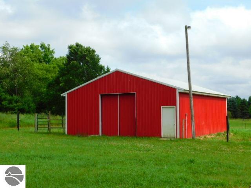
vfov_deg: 28.6
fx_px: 370
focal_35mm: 51
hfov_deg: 37.5
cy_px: 94
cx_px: 126
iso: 125
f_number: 3.8
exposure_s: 1/800
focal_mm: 9
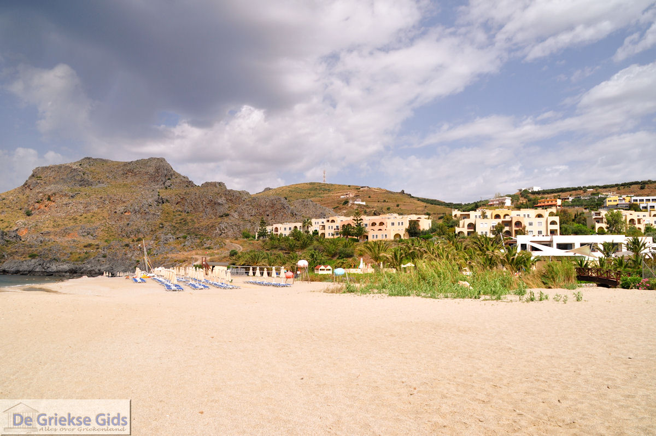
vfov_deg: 47.8
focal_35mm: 27
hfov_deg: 67.4
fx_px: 491
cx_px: 328
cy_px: 218
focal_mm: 18
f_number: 10
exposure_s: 1/400
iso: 200
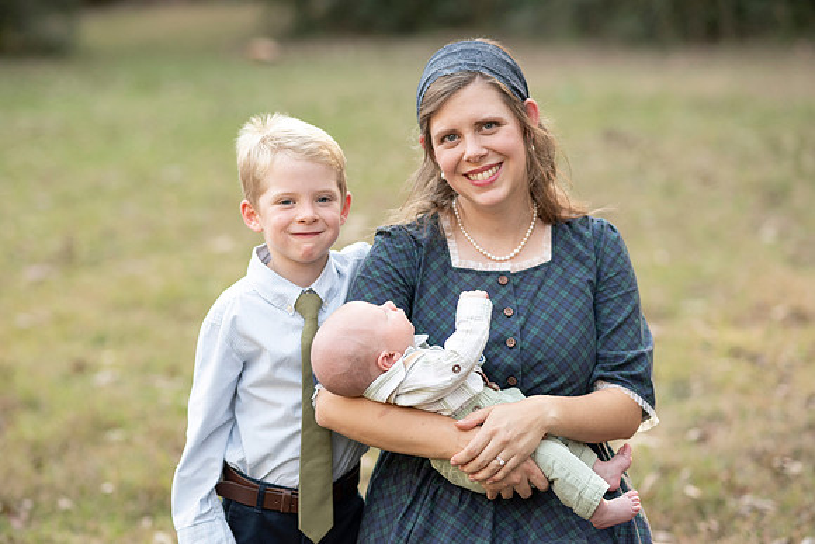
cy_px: 272
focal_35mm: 90
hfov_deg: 22.7
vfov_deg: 15.2
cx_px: 385
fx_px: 2032
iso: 640
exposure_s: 1/640
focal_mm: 85
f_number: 2.5
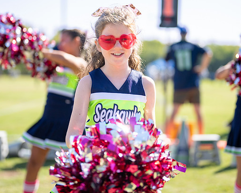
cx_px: 120
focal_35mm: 72
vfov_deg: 21.2
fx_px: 514
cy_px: 72
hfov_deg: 26.4
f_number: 1.2
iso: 250
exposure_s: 1/10000
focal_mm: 50
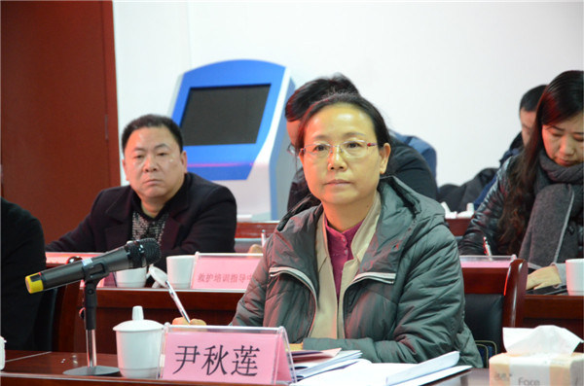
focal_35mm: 120
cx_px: 292
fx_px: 1942
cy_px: 193
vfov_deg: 11.4
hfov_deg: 17.1
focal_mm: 80
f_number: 5.3
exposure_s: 1/30
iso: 3600
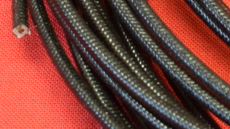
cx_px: 425
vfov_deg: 4.1
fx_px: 1790
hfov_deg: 7.1
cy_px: 17
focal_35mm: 294
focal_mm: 27
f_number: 5
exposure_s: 1/60
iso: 1250
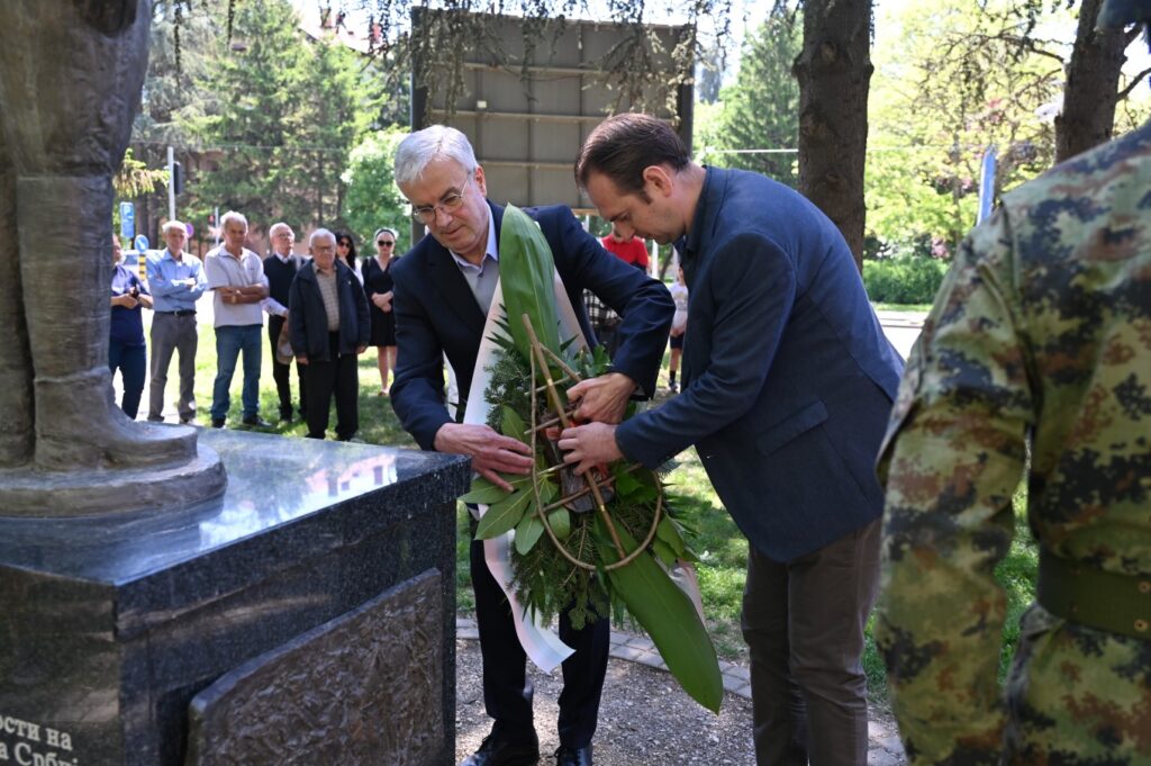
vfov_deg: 42.9
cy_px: 383
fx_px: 974
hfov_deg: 61.1
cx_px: 576
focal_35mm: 30
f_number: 4
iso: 280
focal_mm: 30.5
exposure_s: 1/250
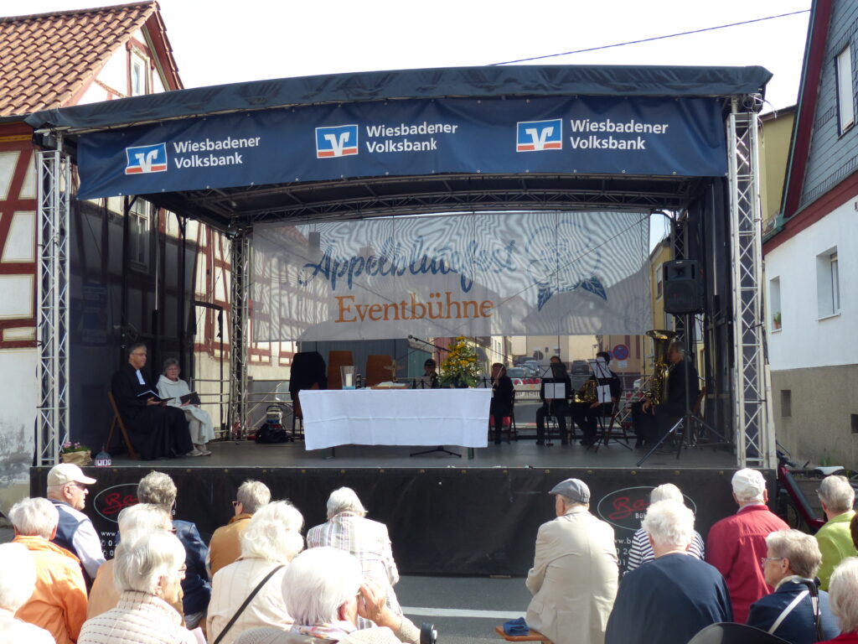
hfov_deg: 50.1
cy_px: 322
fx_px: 917
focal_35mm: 37
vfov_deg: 38.7
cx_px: 429
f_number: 4
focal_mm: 6.6
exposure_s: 1/320
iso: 100
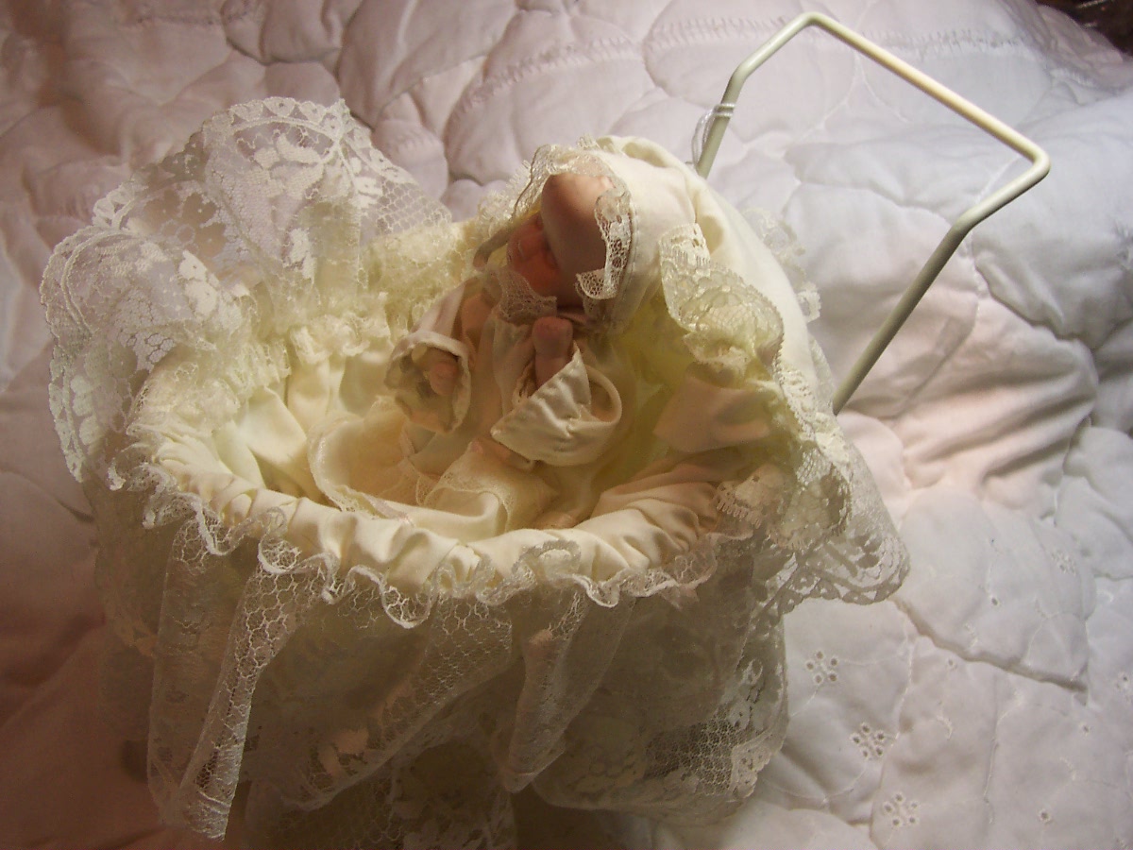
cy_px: 425
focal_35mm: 37
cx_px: 566
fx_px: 1211
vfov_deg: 38.7
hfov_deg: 50.1
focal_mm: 5.6
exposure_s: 1/60
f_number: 2.8
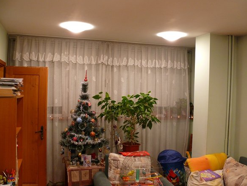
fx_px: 257
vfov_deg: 39.7
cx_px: 124
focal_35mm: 36
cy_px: 91
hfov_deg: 51.3
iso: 200
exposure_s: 1/8
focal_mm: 7.4
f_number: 2.8
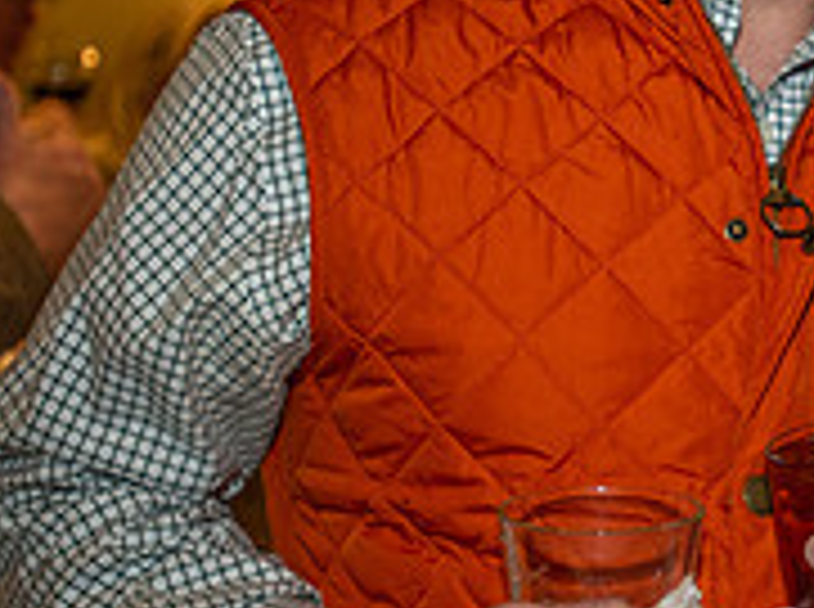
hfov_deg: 17.7
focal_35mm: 108
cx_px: 841
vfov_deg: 13.6
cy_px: 144
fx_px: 2535
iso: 2000
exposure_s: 1/125
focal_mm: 35
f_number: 3.2
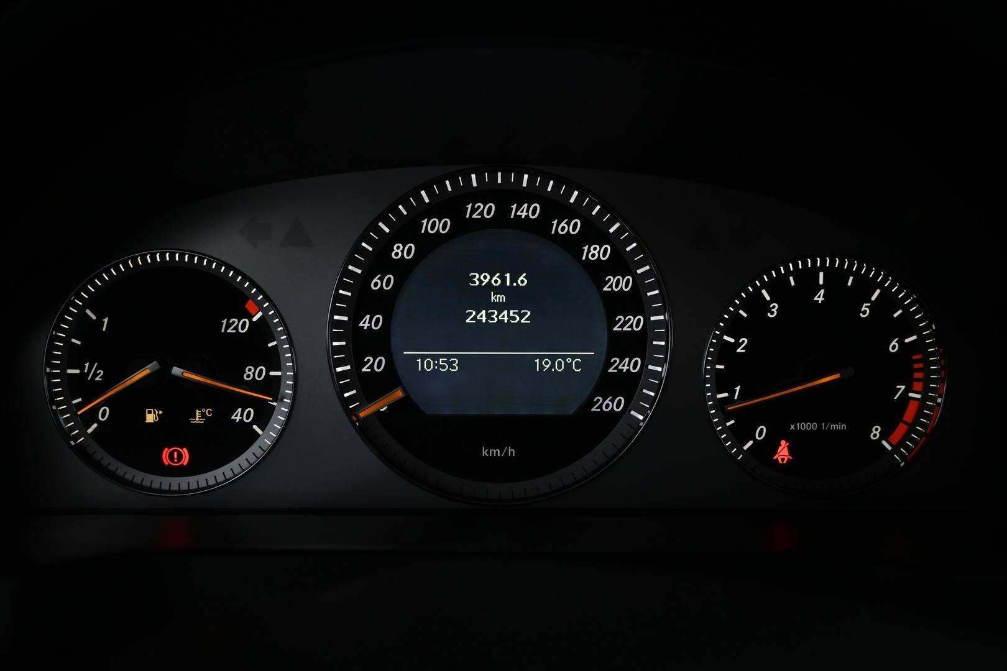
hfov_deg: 56.1
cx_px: 504
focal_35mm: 34
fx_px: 944
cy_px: 336
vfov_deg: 39.1
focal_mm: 22.5
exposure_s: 1/40
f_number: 4
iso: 900
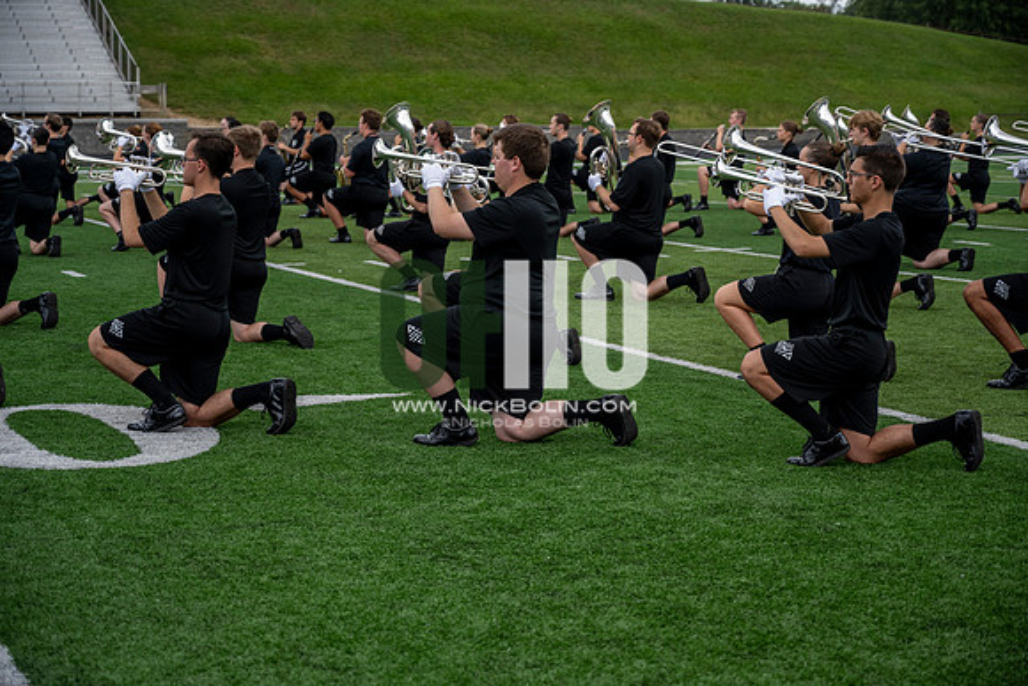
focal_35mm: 70
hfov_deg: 28.8
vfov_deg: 19.5
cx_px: 514
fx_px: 1999
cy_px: 343
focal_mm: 70
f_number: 4
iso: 250
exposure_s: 1/800
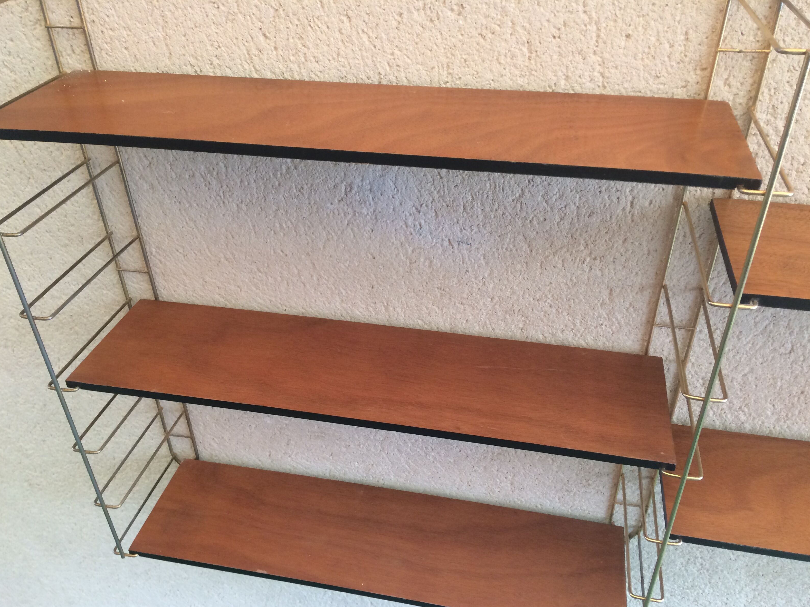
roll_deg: +1.1
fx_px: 702
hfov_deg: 60.0
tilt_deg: -36.8
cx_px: 397
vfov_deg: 46.8
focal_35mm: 30
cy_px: 311
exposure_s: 1/33
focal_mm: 4.15
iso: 64
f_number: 2.2
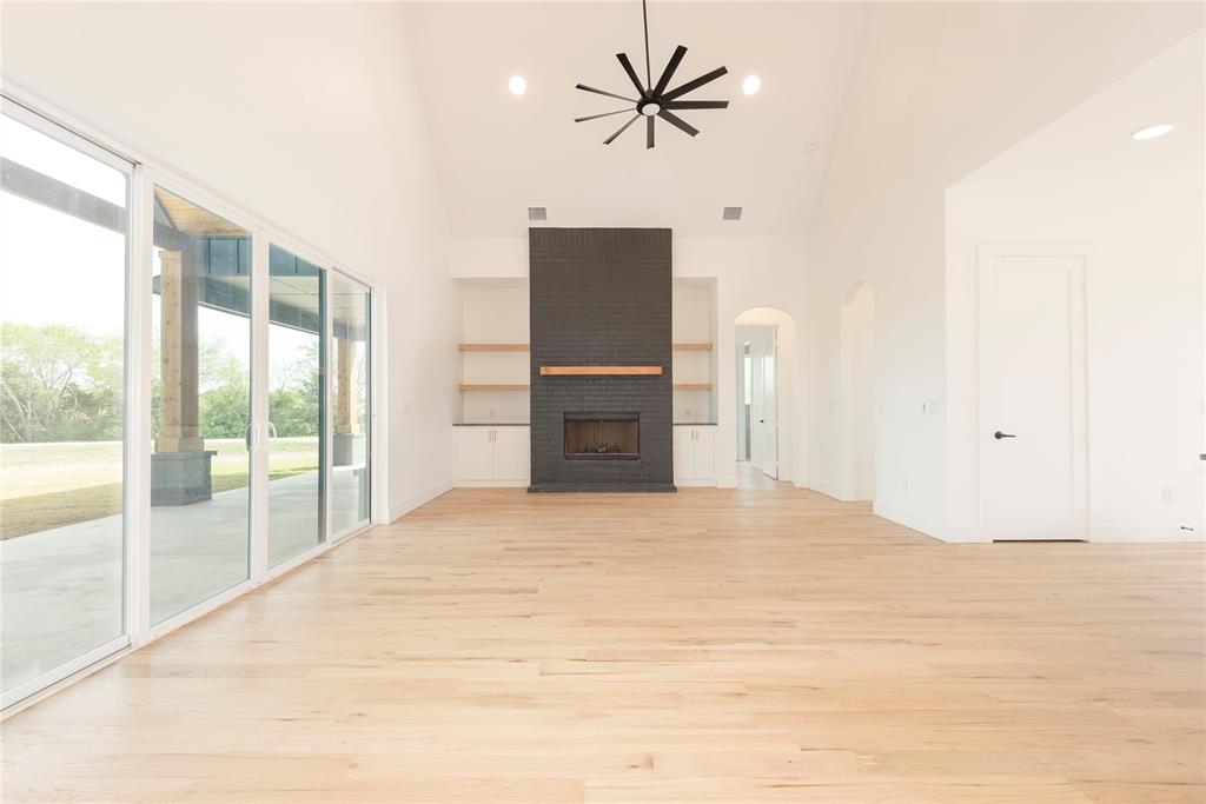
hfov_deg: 96.7
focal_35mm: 16
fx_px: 536
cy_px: 402
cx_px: 603
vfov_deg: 73.8
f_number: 7.1
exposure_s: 1/13
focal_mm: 16
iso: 100
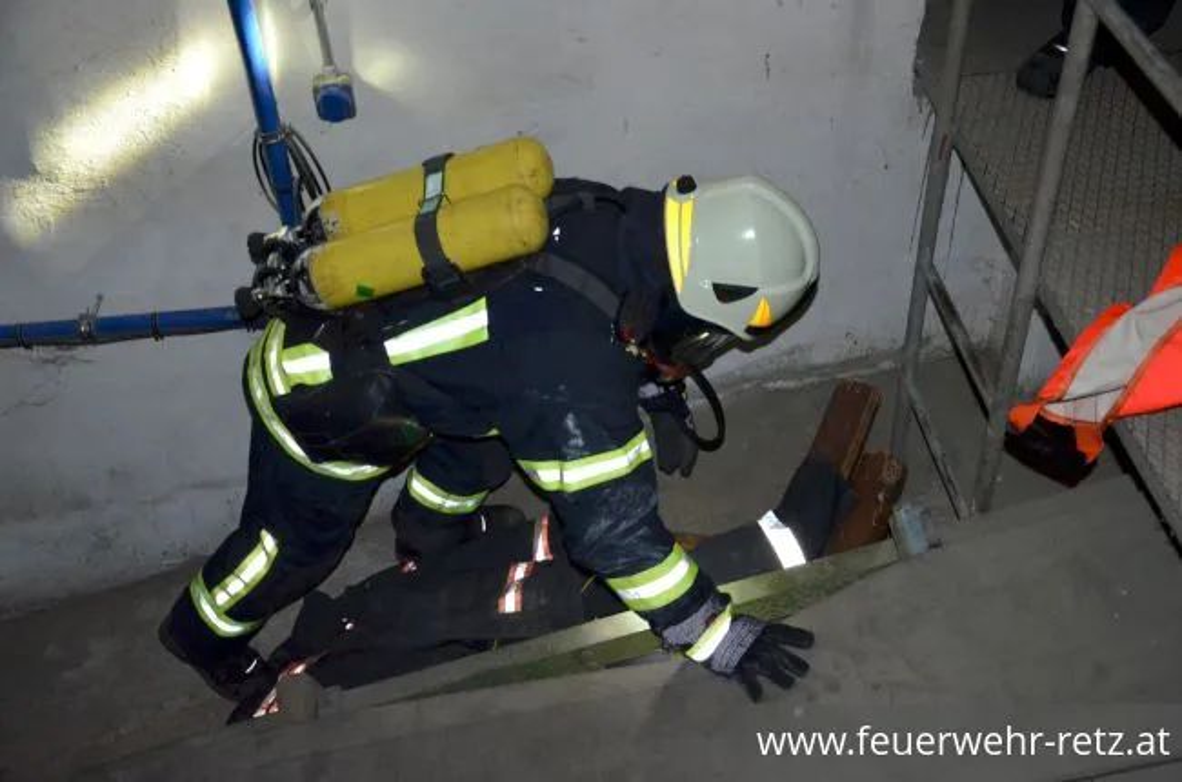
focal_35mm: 39
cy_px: 391
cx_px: 591
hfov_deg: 49.7
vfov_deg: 34.0
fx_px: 1277
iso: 3200
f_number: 4
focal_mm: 26
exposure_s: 1/60
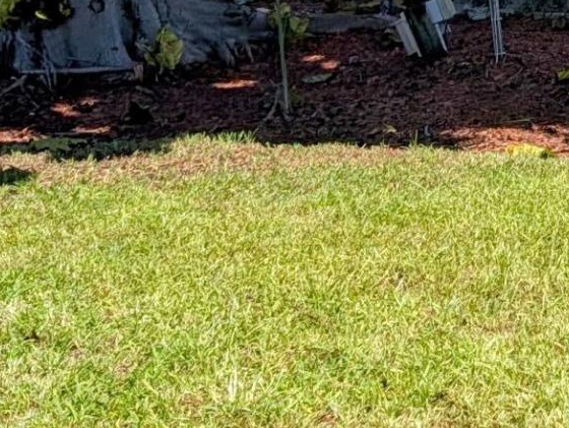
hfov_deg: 14.1
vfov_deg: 11.7
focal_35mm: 123
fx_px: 2024
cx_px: 1041
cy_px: -168
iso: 21
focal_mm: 6.9
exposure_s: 1/951
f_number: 1.68
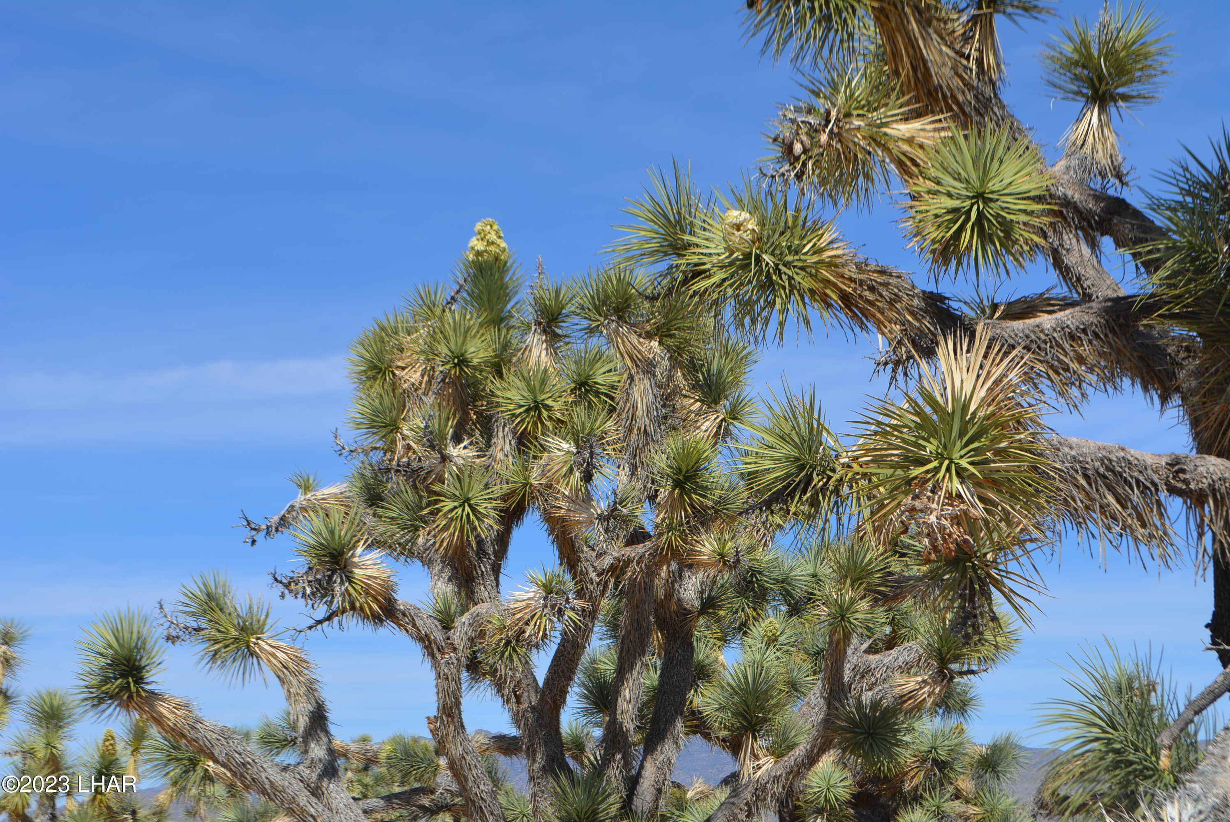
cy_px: 411
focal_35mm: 66
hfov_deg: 30.5
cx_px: 615
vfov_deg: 20.6
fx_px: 2257
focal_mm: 44
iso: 100
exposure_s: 1/320
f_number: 9
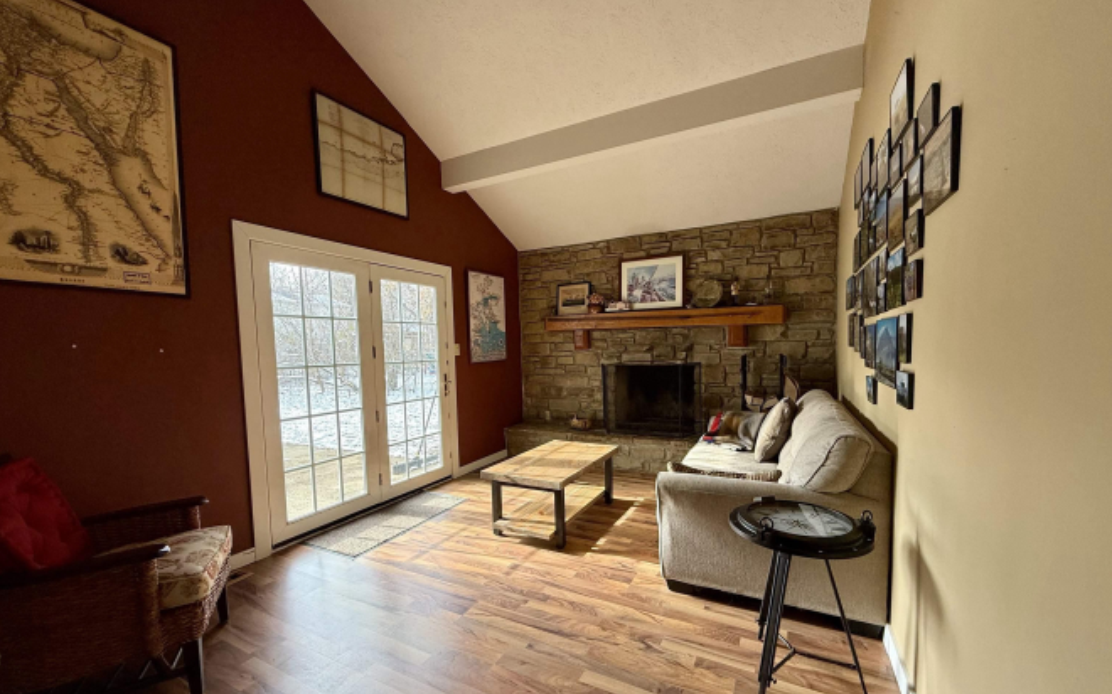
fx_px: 454
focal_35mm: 15
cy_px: 379
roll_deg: +1.0
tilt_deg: -4.3
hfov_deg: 101.5
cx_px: 559
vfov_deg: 74.6
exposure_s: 1/99
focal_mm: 2.22
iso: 80
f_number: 2.2
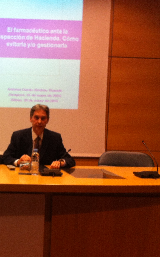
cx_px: -35
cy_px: 128
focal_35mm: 59
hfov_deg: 20.5
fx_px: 412
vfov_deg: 34.5
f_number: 2.8
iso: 80
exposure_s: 1/15
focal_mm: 3.85
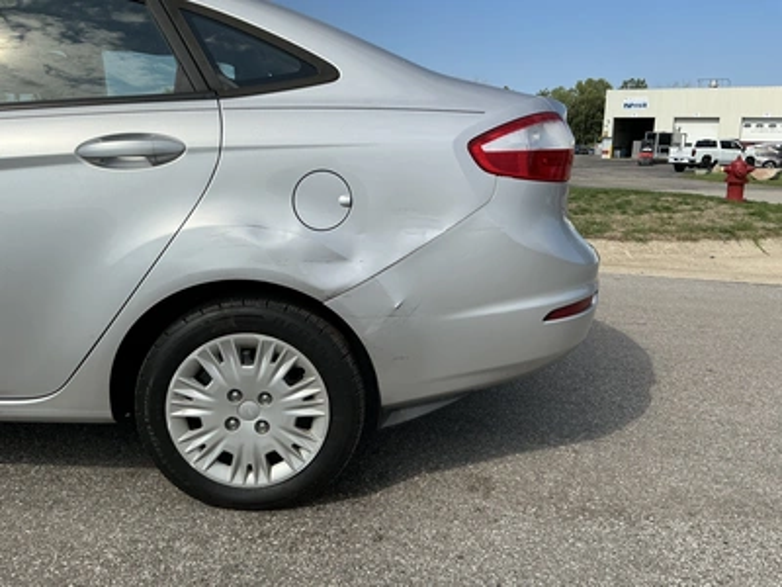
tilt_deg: -11.7
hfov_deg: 63.4
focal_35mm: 28
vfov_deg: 49.7
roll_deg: -1.0
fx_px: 633
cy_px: 294
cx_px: 391
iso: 25
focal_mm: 3
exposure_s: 1/2801
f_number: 1.8
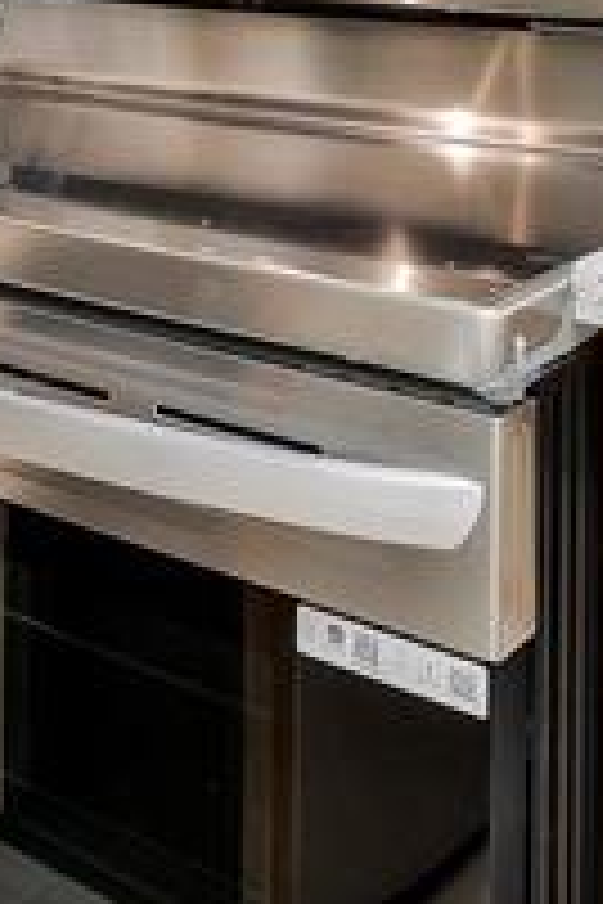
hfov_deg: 20.8
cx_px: -122
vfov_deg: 29.1
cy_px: -139
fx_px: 1533
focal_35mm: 61
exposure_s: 1/8
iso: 1250
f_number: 7.1
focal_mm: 16
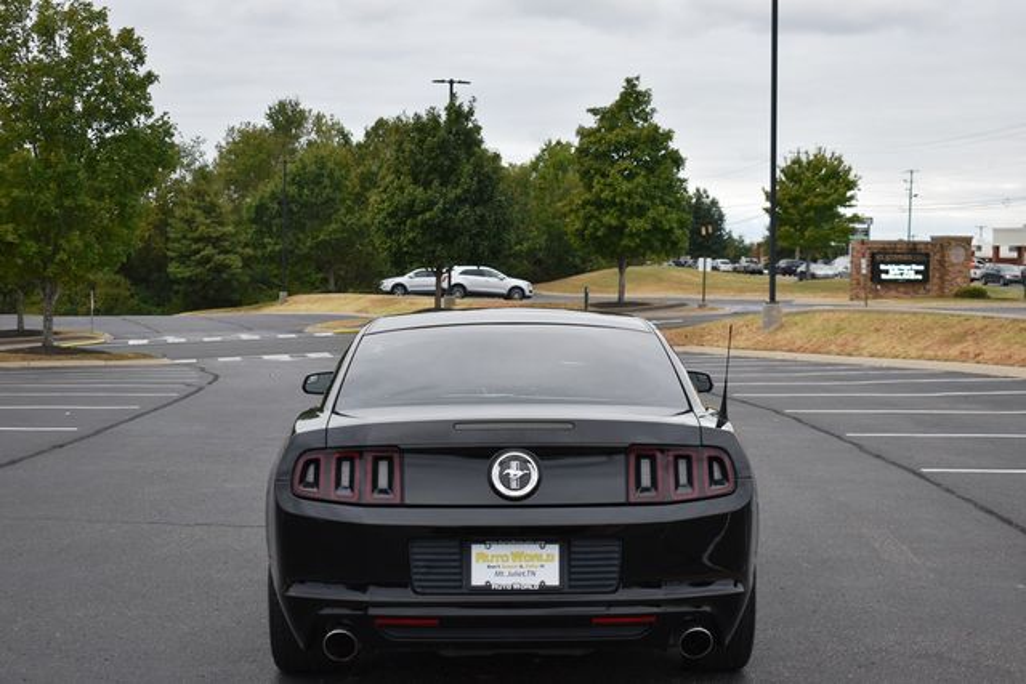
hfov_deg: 37.8
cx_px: 513
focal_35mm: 52
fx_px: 1496
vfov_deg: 25.8
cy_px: 342
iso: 400
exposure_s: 1/250
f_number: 5.6
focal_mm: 35
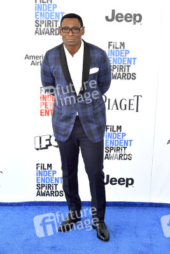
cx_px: 85
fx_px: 495
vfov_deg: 28.8
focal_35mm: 70
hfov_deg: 19.5
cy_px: 127
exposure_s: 1/320
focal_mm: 70
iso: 500
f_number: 6.3
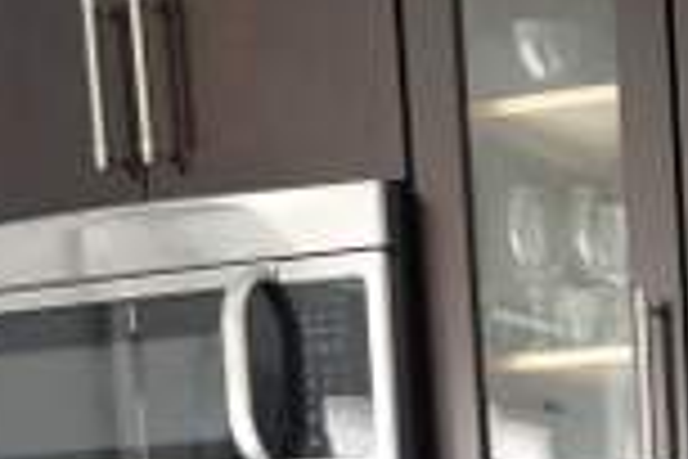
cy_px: 853
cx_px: 1264
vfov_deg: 15.7
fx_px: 1395
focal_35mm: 73
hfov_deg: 19.7
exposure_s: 1/60
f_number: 4
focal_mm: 14
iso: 3200
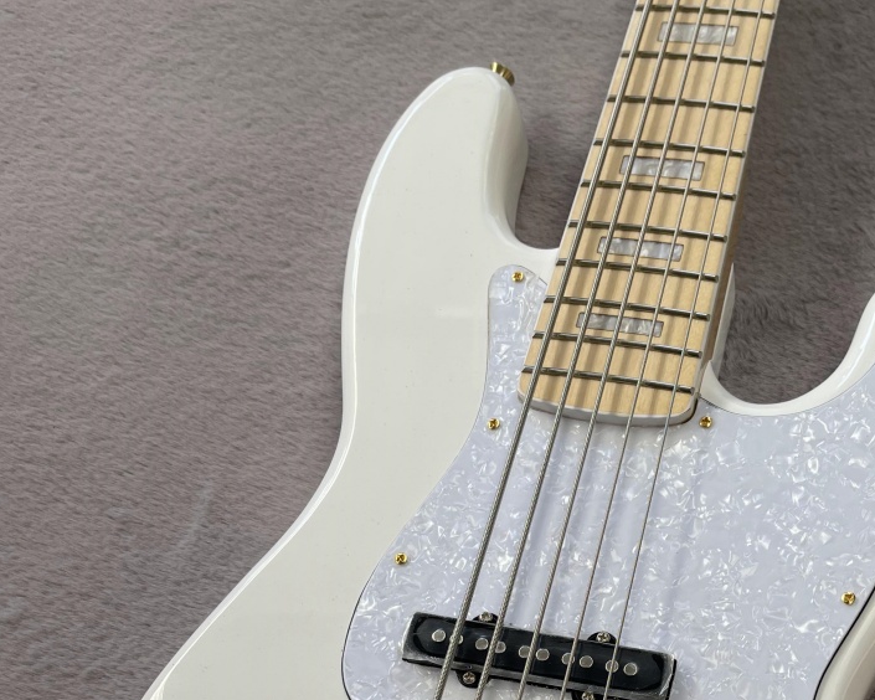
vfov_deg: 29.5
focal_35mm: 48
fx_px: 1243
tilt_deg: -69.8
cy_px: 688
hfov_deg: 38.3
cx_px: 590
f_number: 1.6
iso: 32
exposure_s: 1/709
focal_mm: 5.1
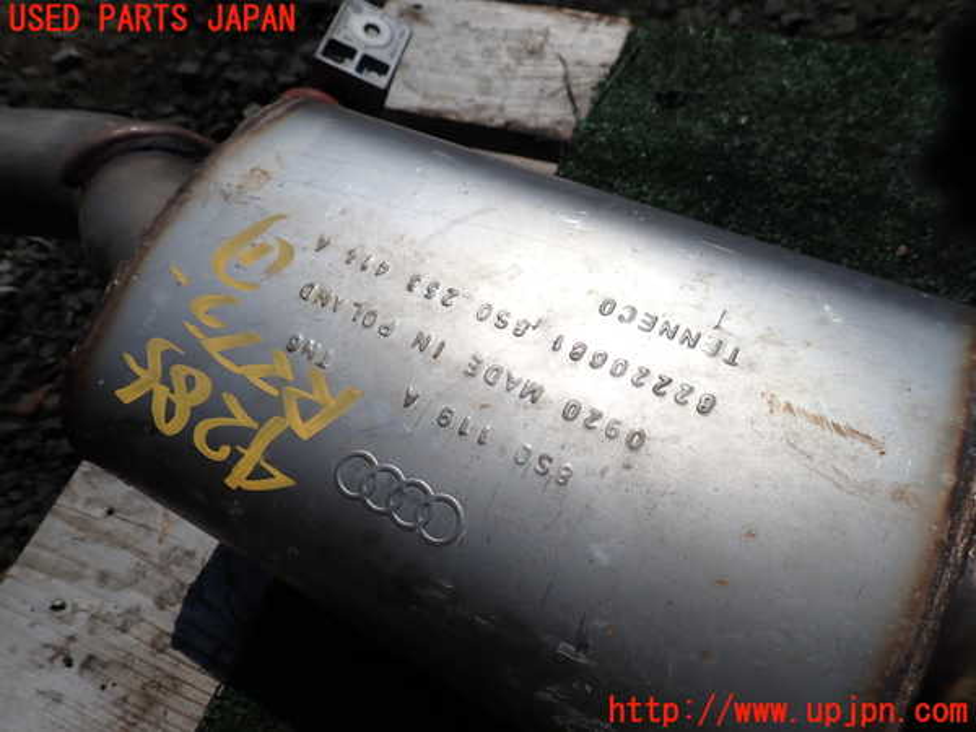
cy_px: 366
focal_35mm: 25
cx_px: 488
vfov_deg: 54.9
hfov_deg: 69.4
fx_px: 705
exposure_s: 1/640
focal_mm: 4.5
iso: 100
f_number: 8
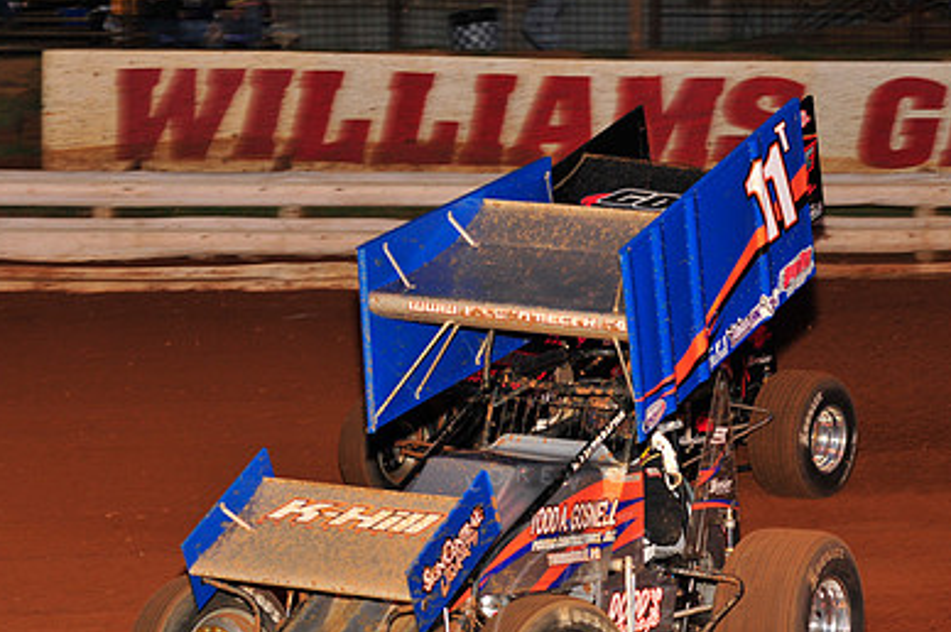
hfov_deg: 13.1
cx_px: 522
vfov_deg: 8.7
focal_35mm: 157
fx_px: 4144
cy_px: 387
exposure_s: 1/320
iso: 1000
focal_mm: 105
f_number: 5.6
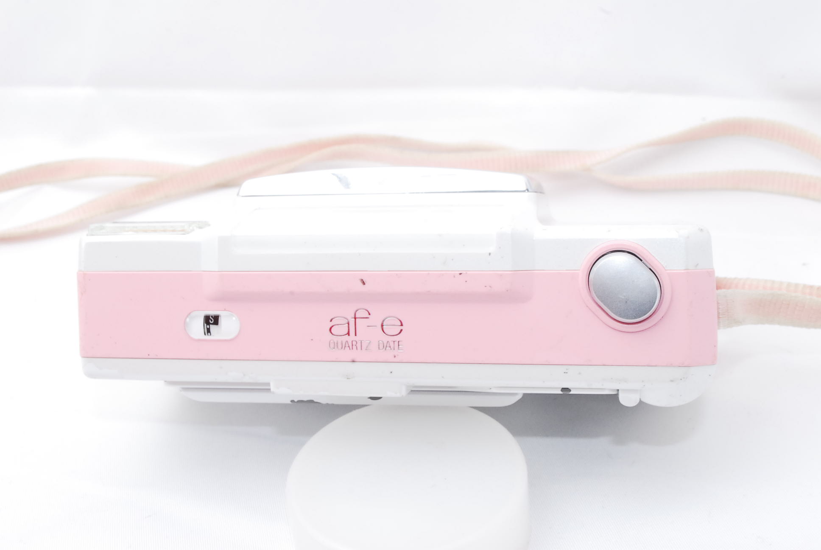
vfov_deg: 28.2
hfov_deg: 41.1
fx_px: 1096
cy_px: 275
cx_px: 410
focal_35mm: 48
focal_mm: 32
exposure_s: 1/125
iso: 640
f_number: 16
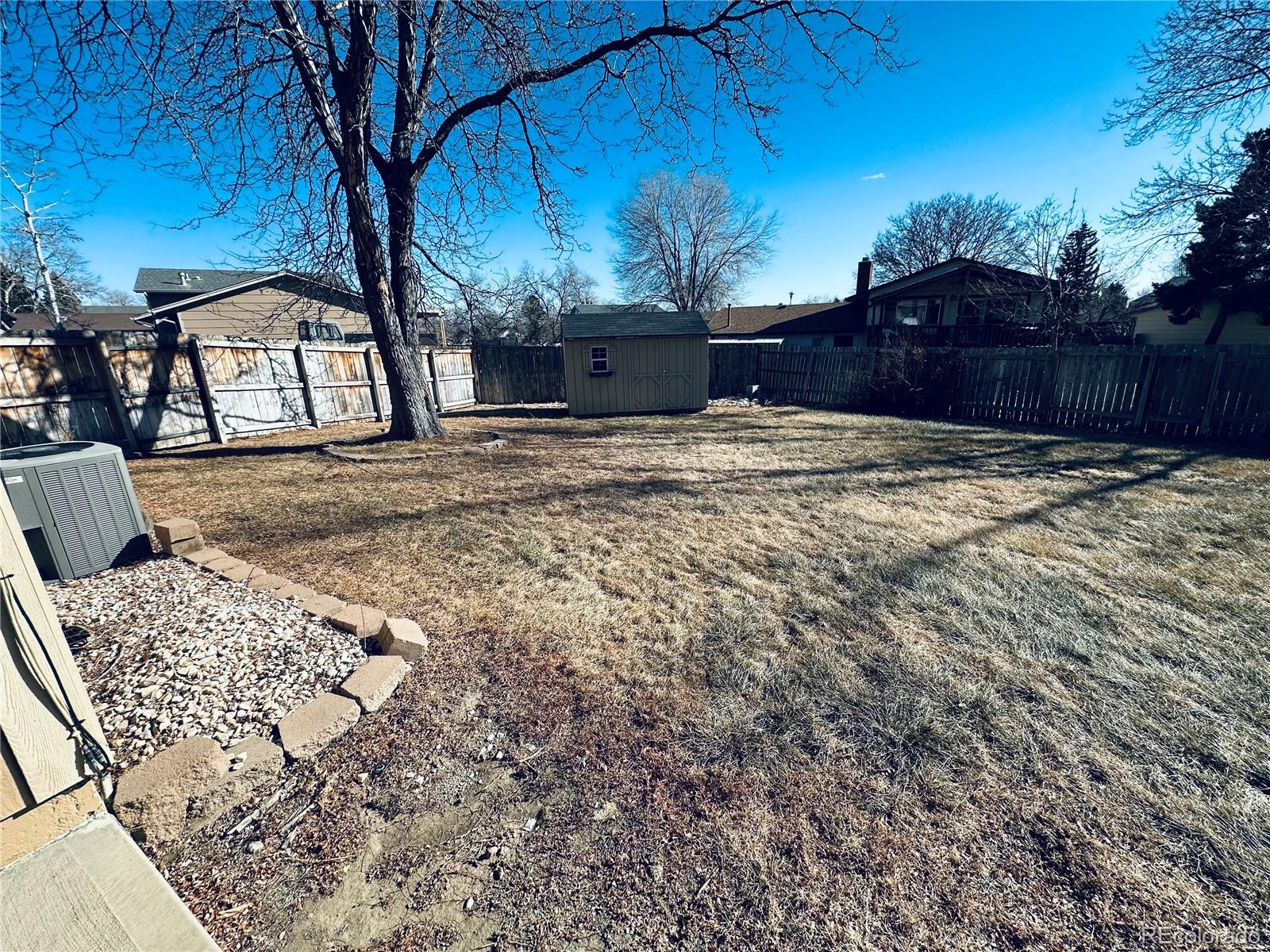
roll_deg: +0.7
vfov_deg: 85.7
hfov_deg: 102.1
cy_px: 476
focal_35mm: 14
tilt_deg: -15.5
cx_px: 635
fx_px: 514
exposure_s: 1/1304
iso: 50
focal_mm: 2.22
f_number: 2.2
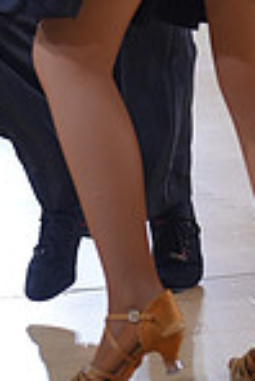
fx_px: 3233
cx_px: 153
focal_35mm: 305
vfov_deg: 6.7
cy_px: -180
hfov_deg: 4.5
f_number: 2
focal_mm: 78
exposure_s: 1/500
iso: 1000
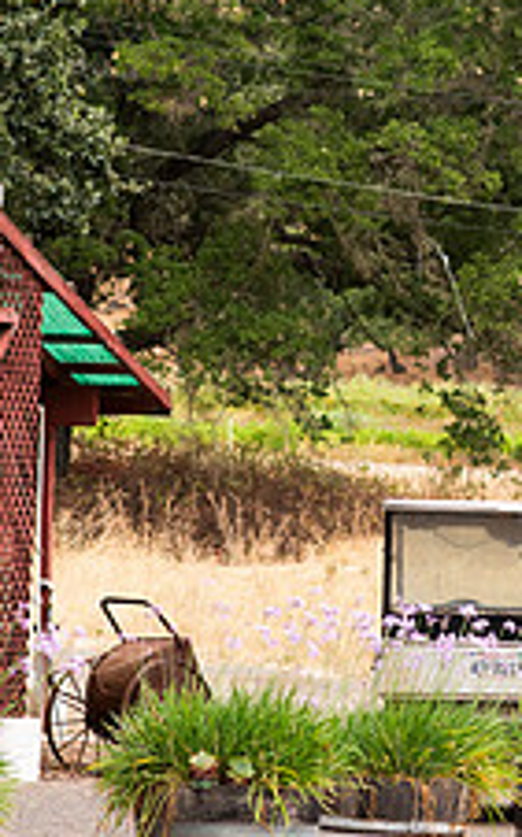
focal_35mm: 222
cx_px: 515
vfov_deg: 9.5
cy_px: 369
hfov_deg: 5.9
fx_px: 5060
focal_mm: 85
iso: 500
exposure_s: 1/1600
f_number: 4
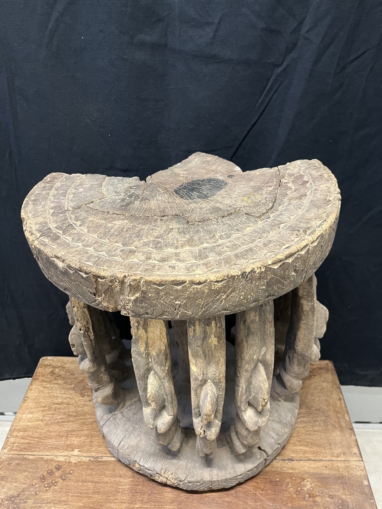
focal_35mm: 26
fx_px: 383
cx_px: 191
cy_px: 254
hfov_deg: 53.1
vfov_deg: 67.3
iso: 200
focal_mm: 5.1
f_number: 1.6
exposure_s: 1/50
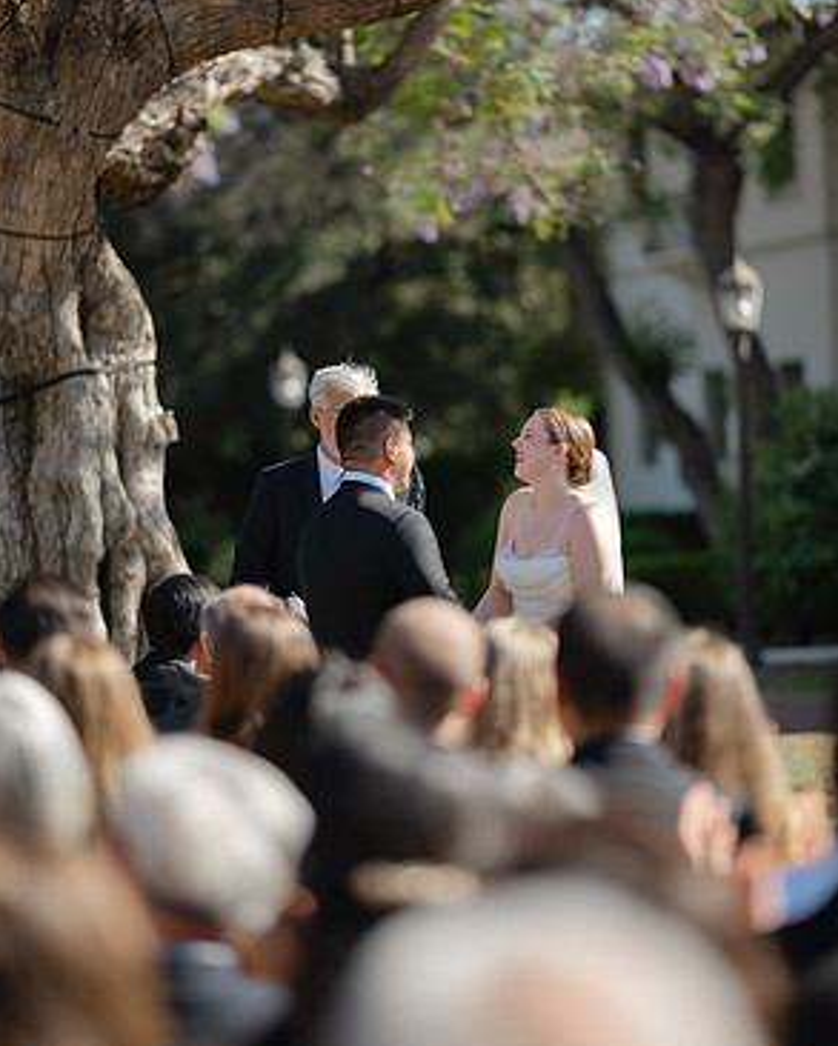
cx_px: 420
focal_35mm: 121
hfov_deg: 12.8
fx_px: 3750
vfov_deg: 15.9
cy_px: 452
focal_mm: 105
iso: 64
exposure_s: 1/1600
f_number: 1.4
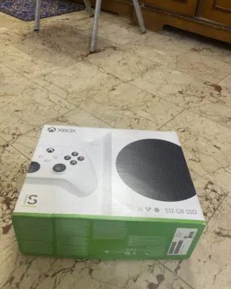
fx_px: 265
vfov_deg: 57.2
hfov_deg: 47.1
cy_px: 148
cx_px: 115
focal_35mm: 31
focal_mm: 3
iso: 100
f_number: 1.8
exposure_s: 1/60
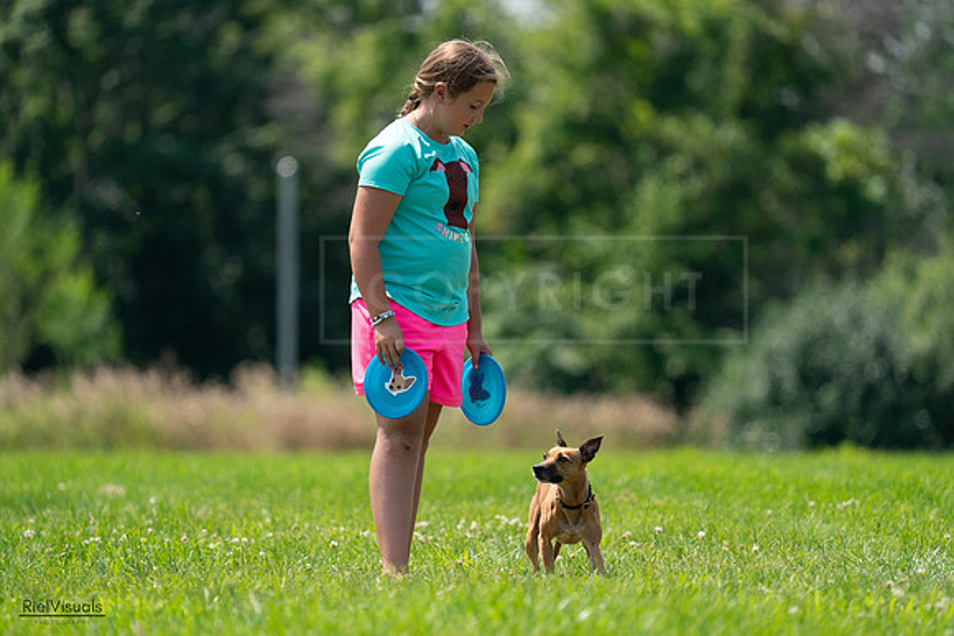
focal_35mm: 459
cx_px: 477
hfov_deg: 4.5
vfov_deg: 3.0
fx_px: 12166
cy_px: 318
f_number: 6.3
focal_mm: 459
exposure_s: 1/4000
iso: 1600
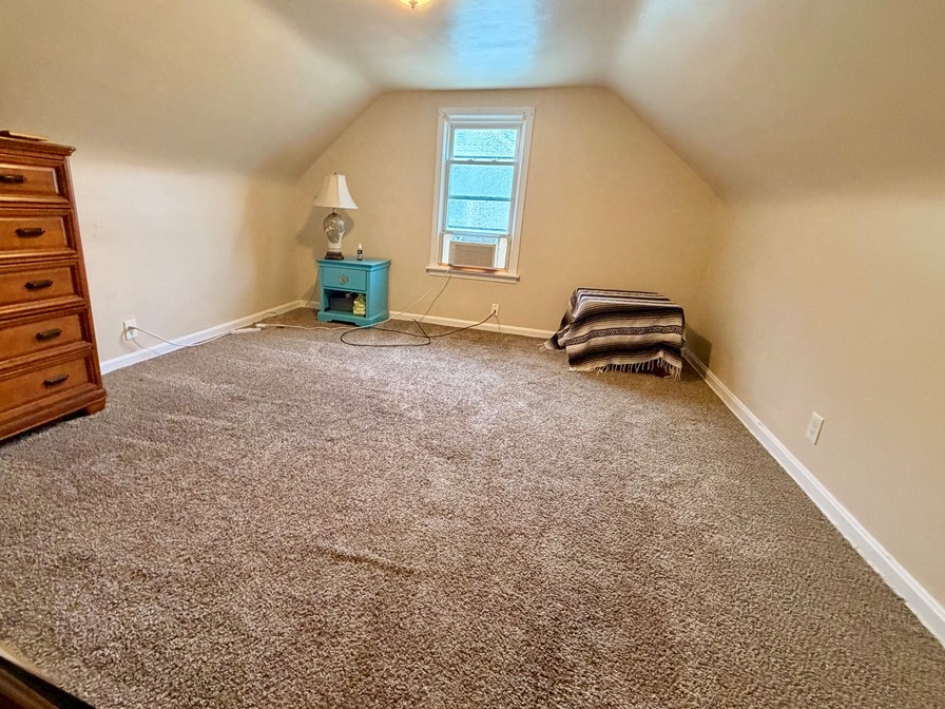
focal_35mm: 16
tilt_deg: -14.7
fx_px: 437
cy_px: 329
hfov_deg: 94.2
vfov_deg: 78.0
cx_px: 425
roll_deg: -3.1
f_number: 2.2
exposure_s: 1/60
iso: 500
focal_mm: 2.22
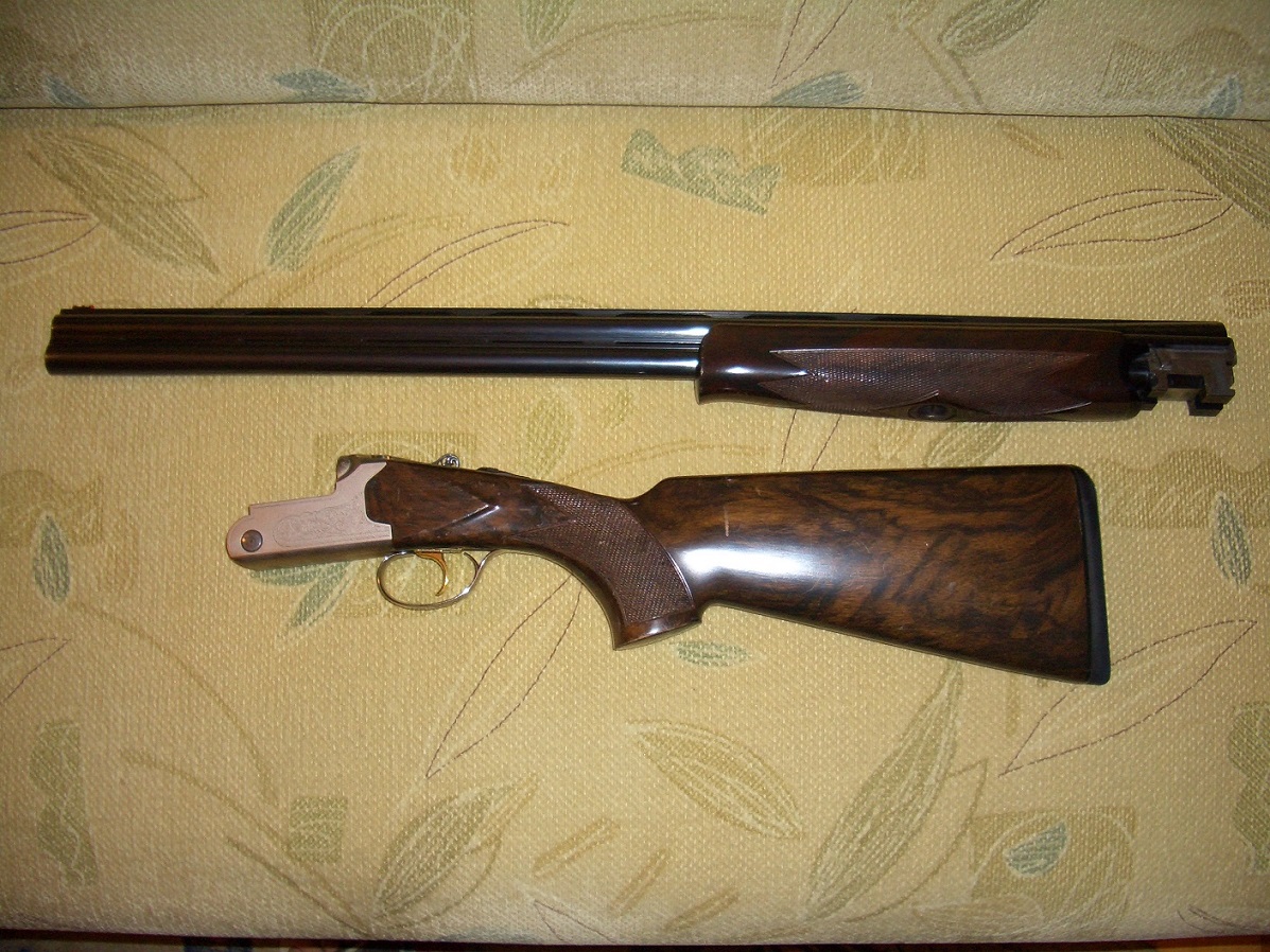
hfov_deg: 52.6
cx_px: 635
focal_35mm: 35
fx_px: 1284
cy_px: 476
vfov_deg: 40.7
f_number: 2.6
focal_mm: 5.8
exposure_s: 1/60
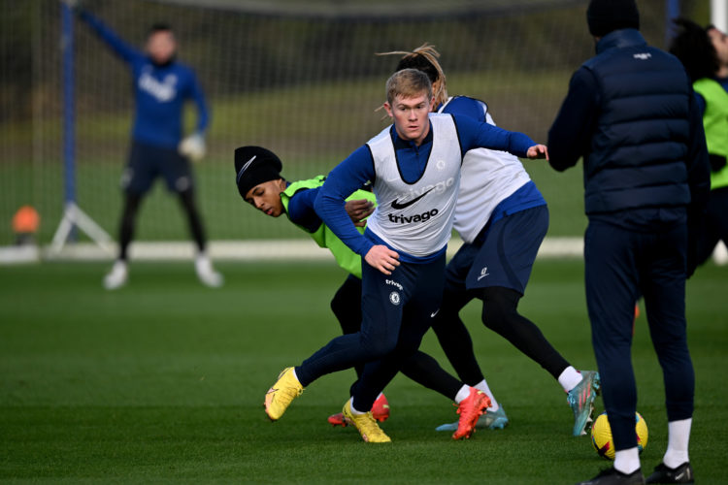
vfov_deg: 3.4
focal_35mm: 400
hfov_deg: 5.2
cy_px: 242
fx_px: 8088
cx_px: 364
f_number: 2.8
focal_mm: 400
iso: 400
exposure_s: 1/4000
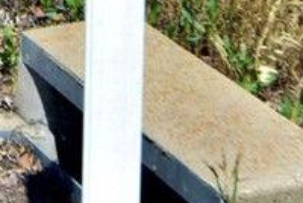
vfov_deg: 7.2
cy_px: -205
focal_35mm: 184
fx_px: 1551
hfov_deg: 10.6
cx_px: -192
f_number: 8
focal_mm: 24
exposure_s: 1/500
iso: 200
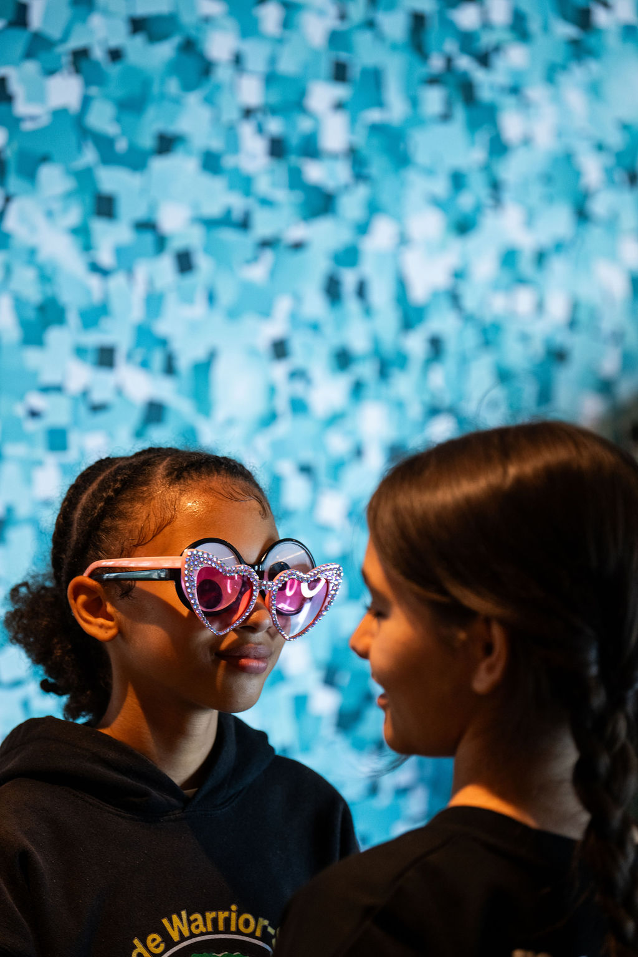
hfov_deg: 9.8
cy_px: 478
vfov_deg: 14.7
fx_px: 3721
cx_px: 319
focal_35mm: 140
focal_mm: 140
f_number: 2.8
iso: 2000
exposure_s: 1/250
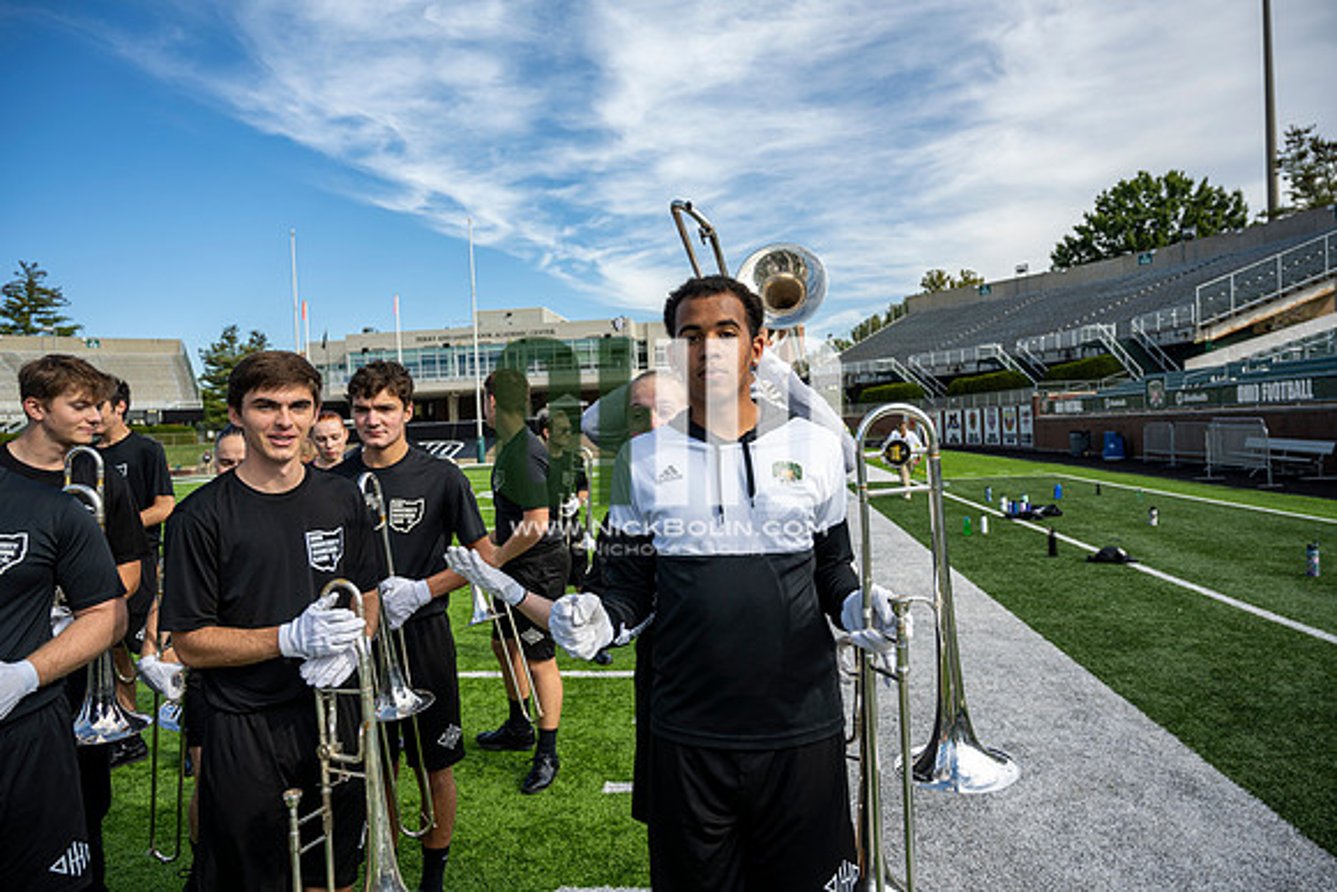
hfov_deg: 73.7
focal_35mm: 24
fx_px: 892
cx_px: 668
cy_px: 446
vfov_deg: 53.2
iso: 40
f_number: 4.5
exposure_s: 1/250
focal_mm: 24
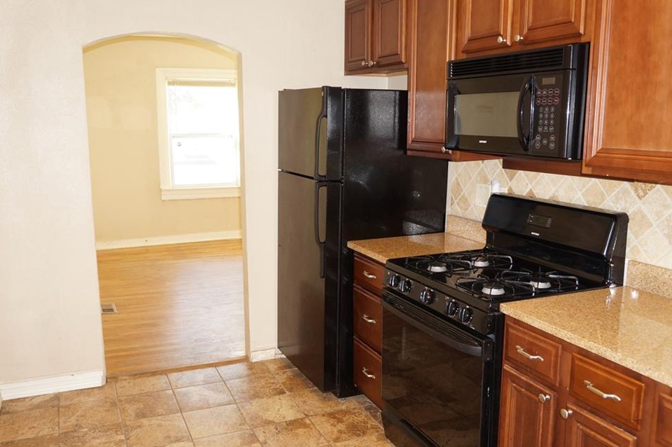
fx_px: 597
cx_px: 321
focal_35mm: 32
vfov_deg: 41.0
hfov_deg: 58.7
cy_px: 232
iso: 640
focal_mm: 20
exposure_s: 1/60
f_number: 4
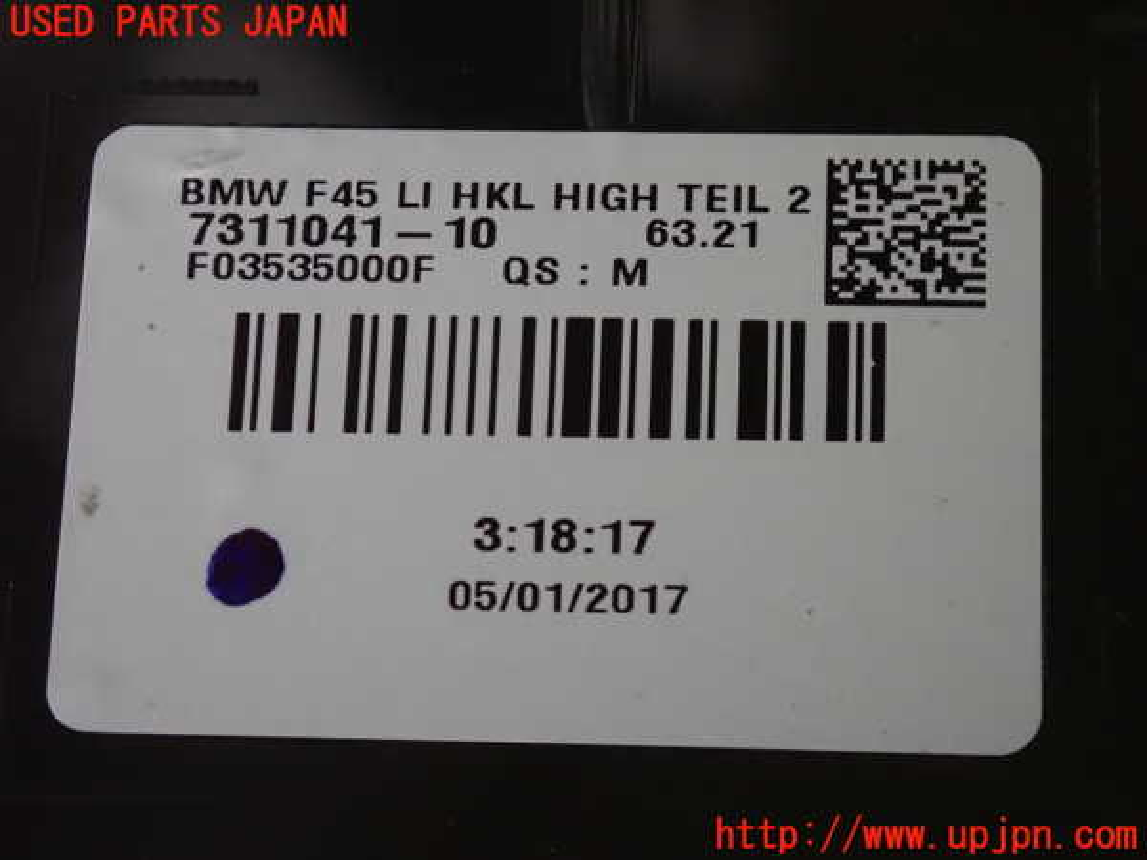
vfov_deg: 14.8
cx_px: 574
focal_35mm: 100
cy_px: 430
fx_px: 3313
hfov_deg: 19.6
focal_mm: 18
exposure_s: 1/125
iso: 1600
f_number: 4.9
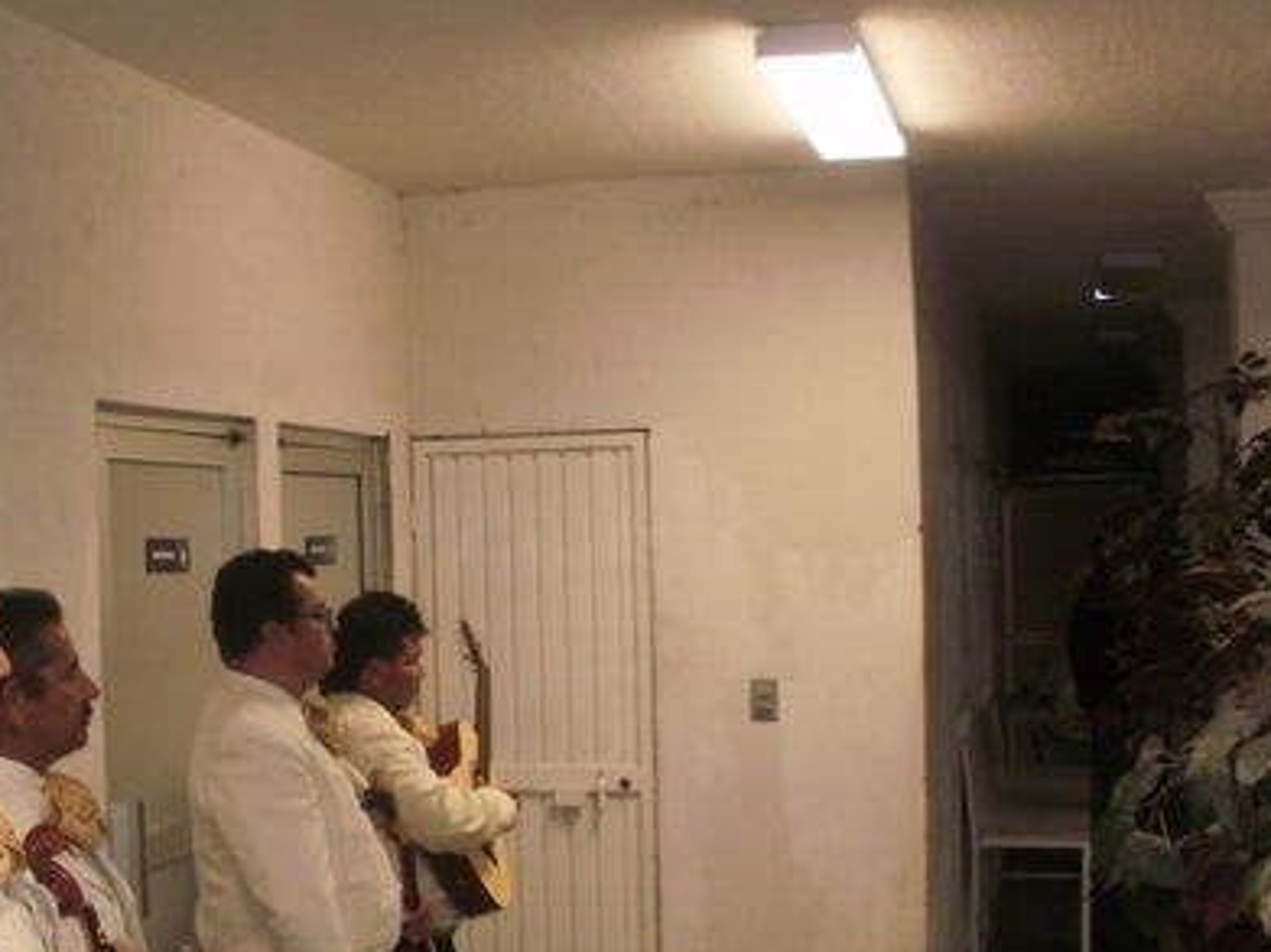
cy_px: 621
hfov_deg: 32.3
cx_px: 377
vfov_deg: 24.7
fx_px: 2166
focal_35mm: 59
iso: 125
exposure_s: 1/30
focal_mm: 6.3
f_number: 3.5
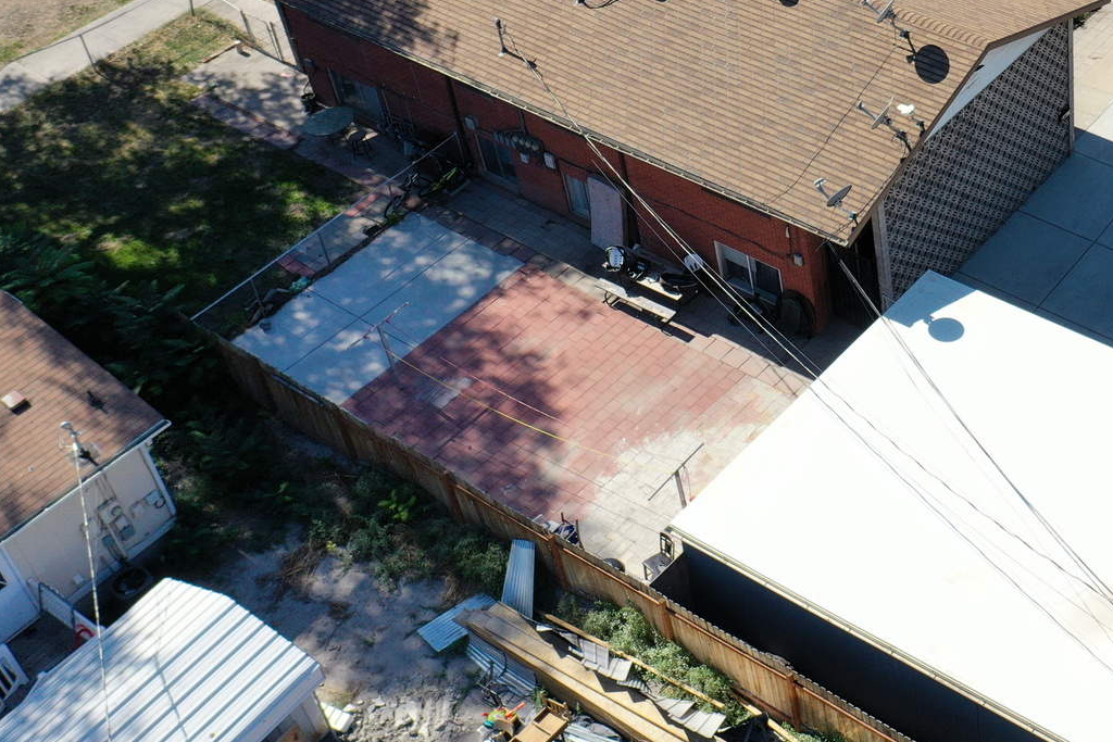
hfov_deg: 33.4
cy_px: 144
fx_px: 1731
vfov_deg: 23.8
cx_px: 1038
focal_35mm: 56
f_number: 3.5
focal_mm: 10.26
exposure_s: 1/60
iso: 200
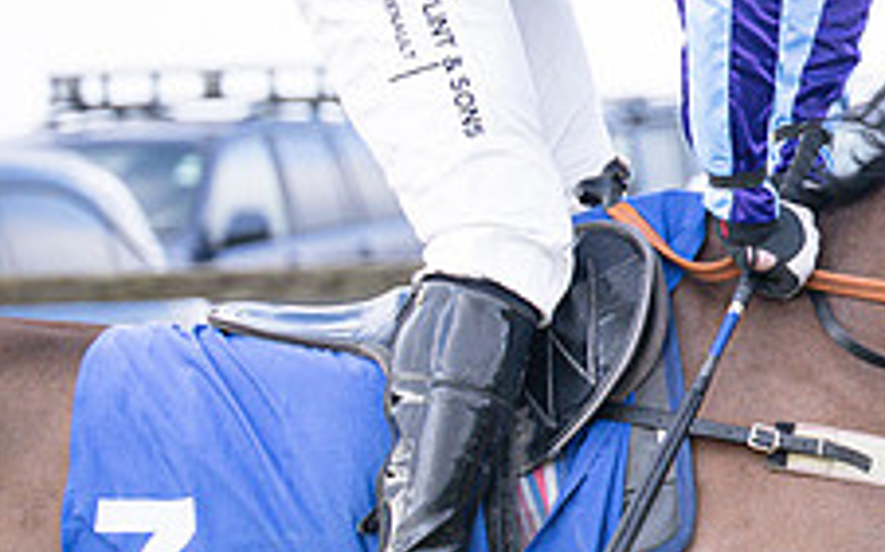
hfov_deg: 6.1
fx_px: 8221
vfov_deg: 3.8
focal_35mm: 341
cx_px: 1119
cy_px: 119
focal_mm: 70
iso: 400
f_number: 2.8
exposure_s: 1/1600
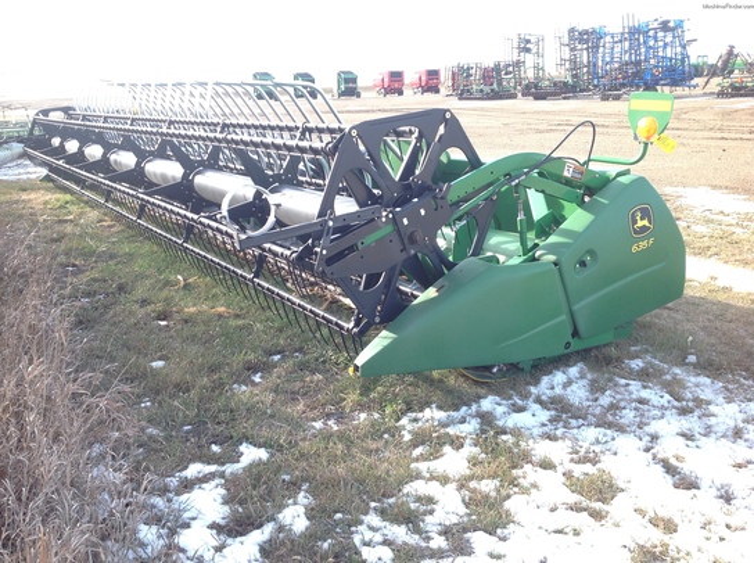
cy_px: 282
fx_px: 761
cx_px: 377
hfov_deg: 52.7
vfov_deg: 40.6
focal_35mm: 35
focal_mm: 4.28
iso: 50
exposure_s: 1/267
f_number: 2.4
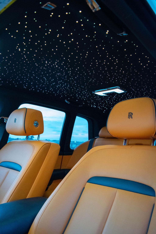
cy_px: 117
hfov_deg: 47.9
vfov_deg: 67.4
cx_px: 78
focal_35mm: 27
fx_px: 175
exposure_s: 1/60
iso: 3200
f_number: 3.5
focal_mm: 18
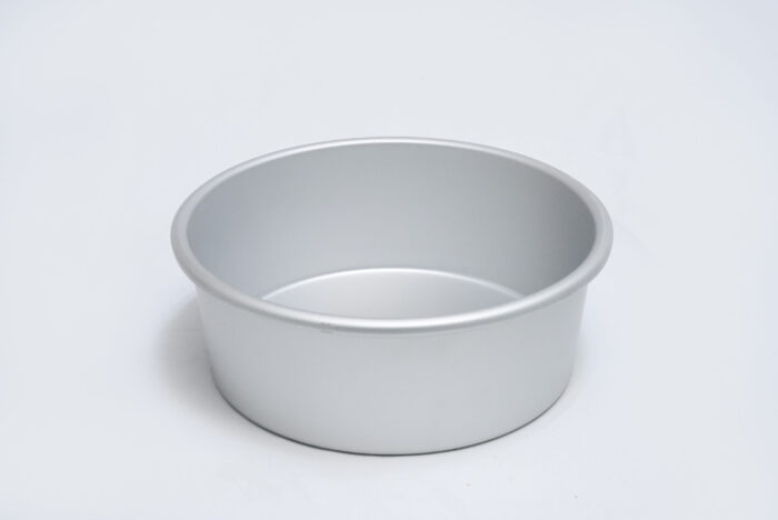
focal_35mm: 66
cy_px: 260
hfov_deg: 30.5
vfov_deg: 20.7
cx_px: 389
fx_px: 1427
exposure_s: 1/160
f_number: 16
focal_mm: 66
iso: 6400
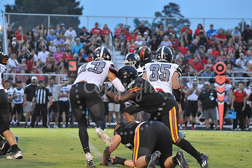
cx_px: 122
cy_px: 88
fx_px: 1560
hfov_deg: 9.2
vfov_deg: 6.2
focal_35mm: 223
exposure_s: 1/250
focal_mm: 200
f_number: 6.3
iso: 6400
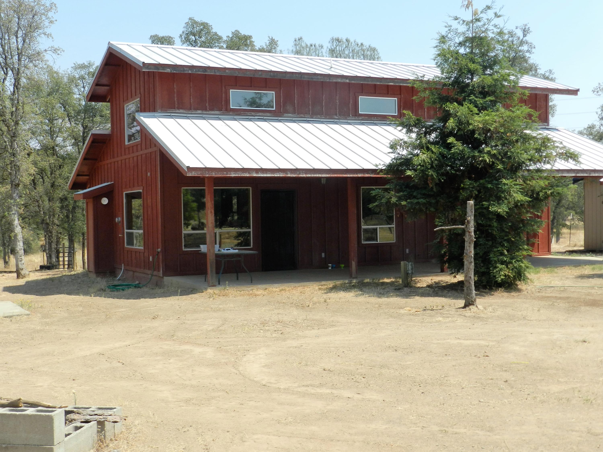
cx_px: 302
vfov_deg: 31.5
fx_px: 801
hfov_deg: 41.2
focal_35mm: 46
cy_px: 226
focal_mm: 8.1
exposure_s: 1/800
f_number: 4.2
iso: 160
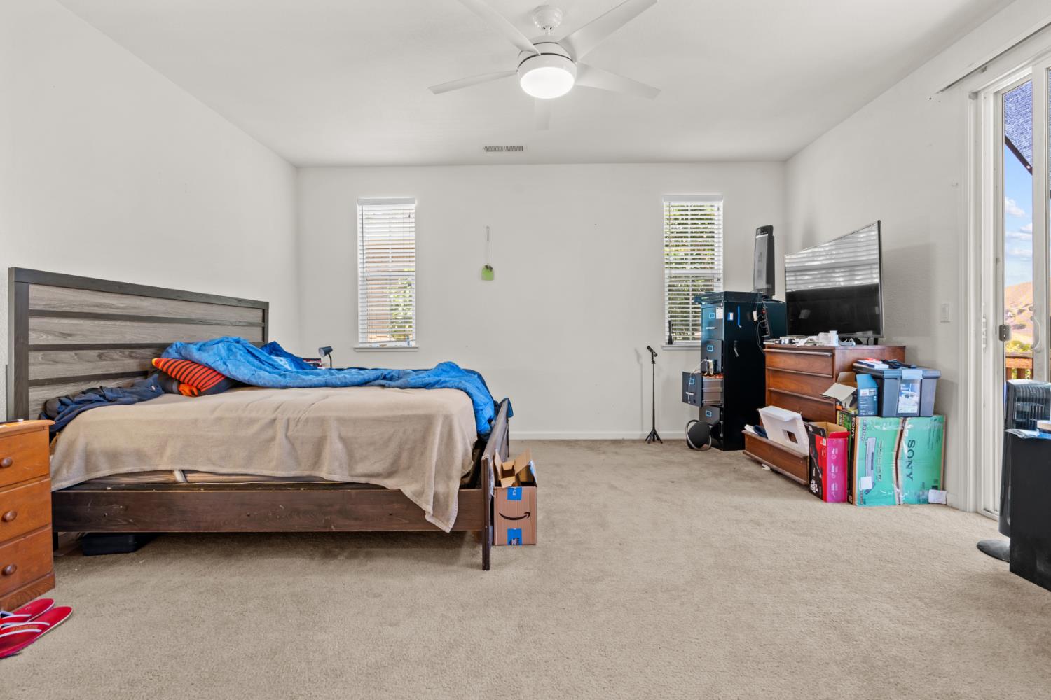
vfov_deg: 73.7
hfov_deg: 96.7
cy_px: 350
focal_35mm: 16
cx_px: 526
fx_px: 467
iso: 100
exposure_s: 1.6
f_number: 8
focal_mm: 16
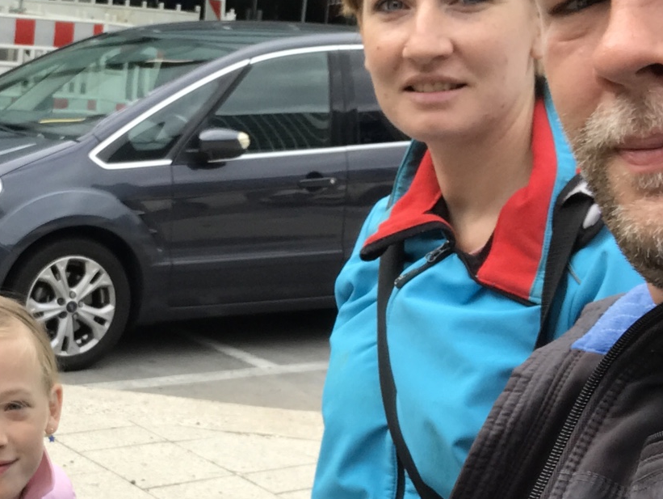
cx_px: 120
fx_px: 1495
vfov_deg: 18.9
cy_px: 316
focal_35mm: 78
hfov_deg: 24.6
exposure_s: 1/293
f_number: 2.2
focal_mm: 2.87
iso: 25
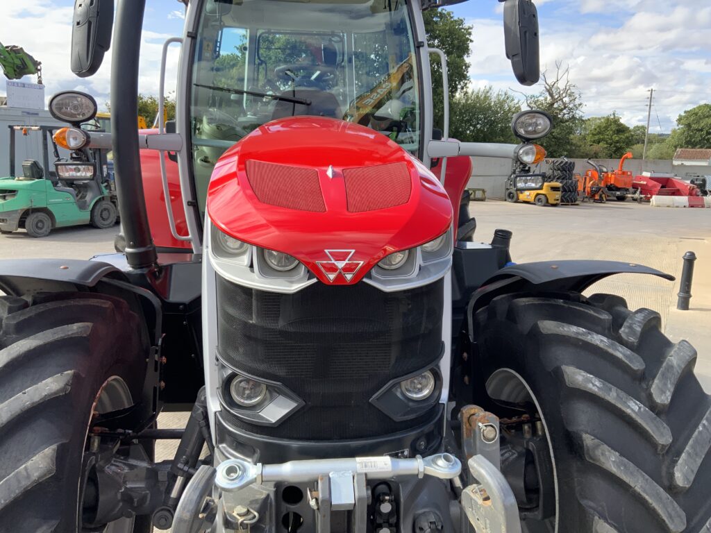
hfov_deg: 61.7
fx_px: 596
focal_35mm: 29
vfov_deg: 48.2
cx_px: 356
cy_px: 266
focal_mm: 3
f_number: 1.8
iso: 16
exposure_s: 1/514
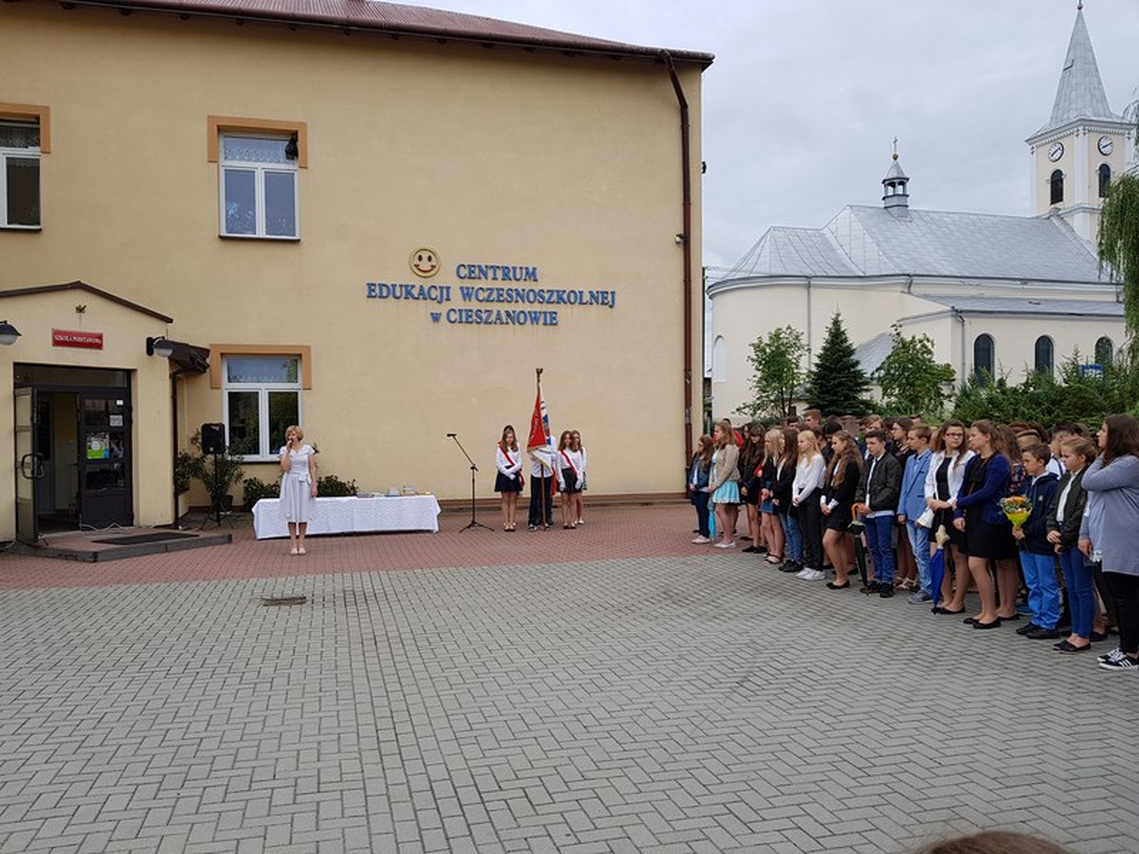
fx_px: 856
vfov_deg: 53.1
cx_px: 570
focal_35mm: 26
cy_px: 427
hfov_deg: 67.3
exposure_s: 1/1224
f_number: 1.7
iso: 50
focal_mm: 4.2
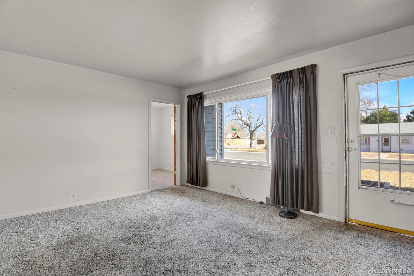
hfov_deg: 93.3
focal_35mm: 17
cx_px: 207
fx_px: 195
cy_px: 138
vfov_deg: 70.4
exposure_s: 1.6
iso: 250
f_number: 8
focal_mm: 17
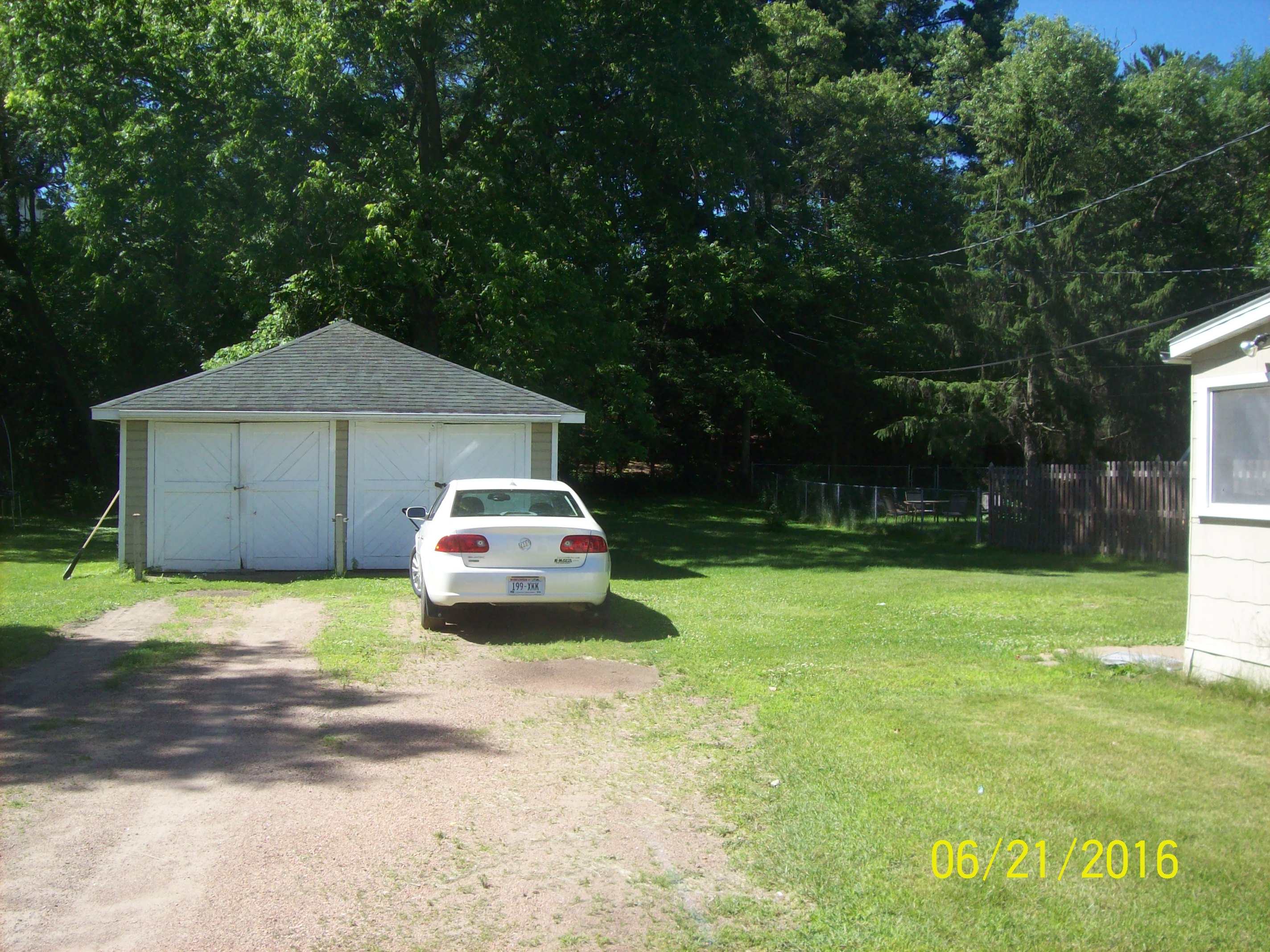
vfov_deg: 39.6
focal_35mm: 36
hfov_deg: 51.4
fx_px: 1320
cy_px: 476
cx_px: 635
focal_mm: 6
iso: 80
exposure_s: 1/282
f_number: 4.8
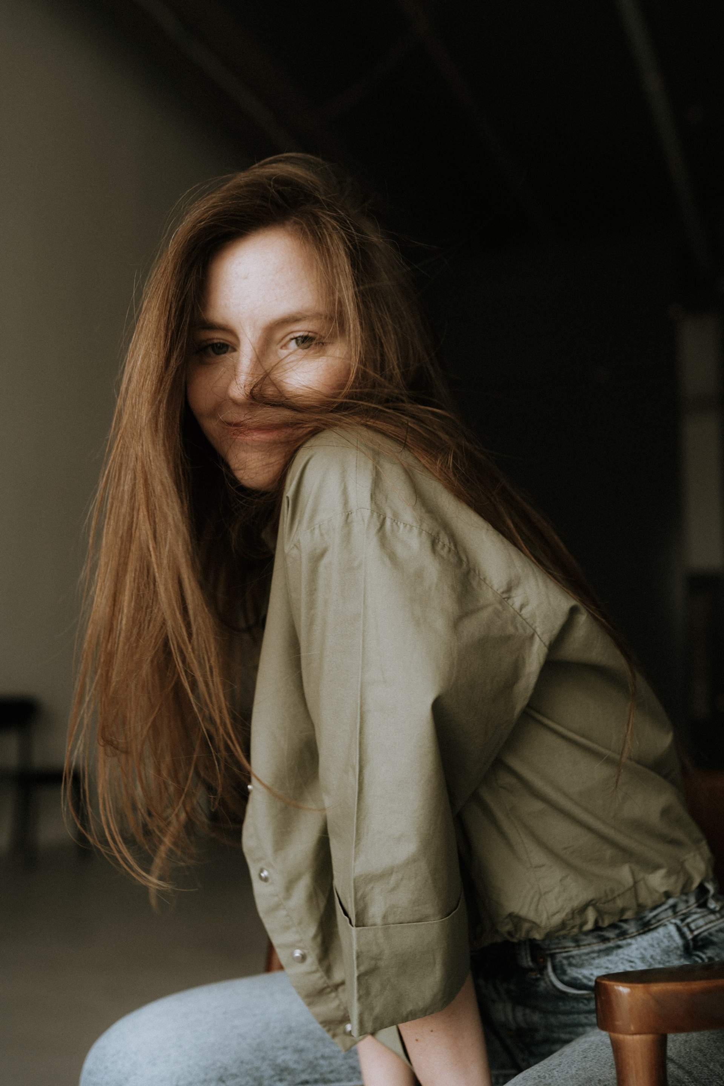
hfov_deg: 37.9
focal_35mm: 35
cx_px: 362
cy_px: 543
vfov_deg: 54.4
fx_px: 1056
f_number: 2.8
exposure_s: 1/250
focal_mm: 35
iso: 200
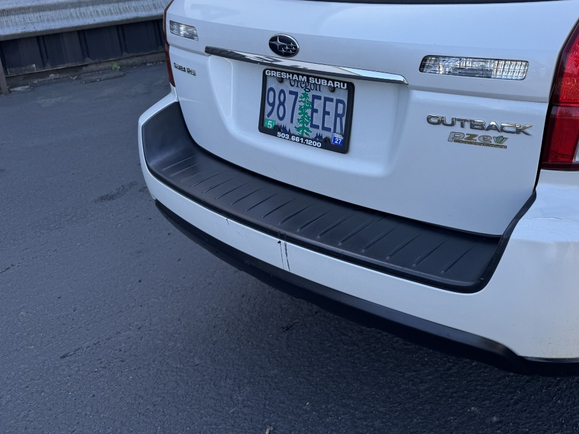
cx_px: 451
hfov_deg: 46.7
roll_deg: +3.8
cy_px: 93
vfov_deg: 36.6
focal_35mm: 38
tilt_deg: -14.1
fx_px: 636
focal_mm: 6.76
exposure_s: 1/832
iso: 80
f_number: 1.78
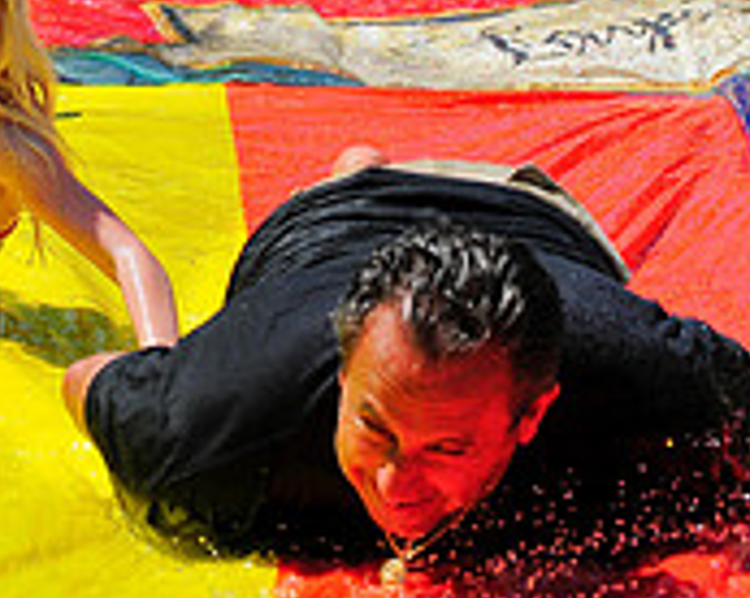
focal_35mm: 256
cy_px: -221
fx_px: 5676
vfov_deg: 6.0
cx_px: 154
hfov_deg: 7.5
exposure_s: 1/1250
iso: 200
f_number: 5.6
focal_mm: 70
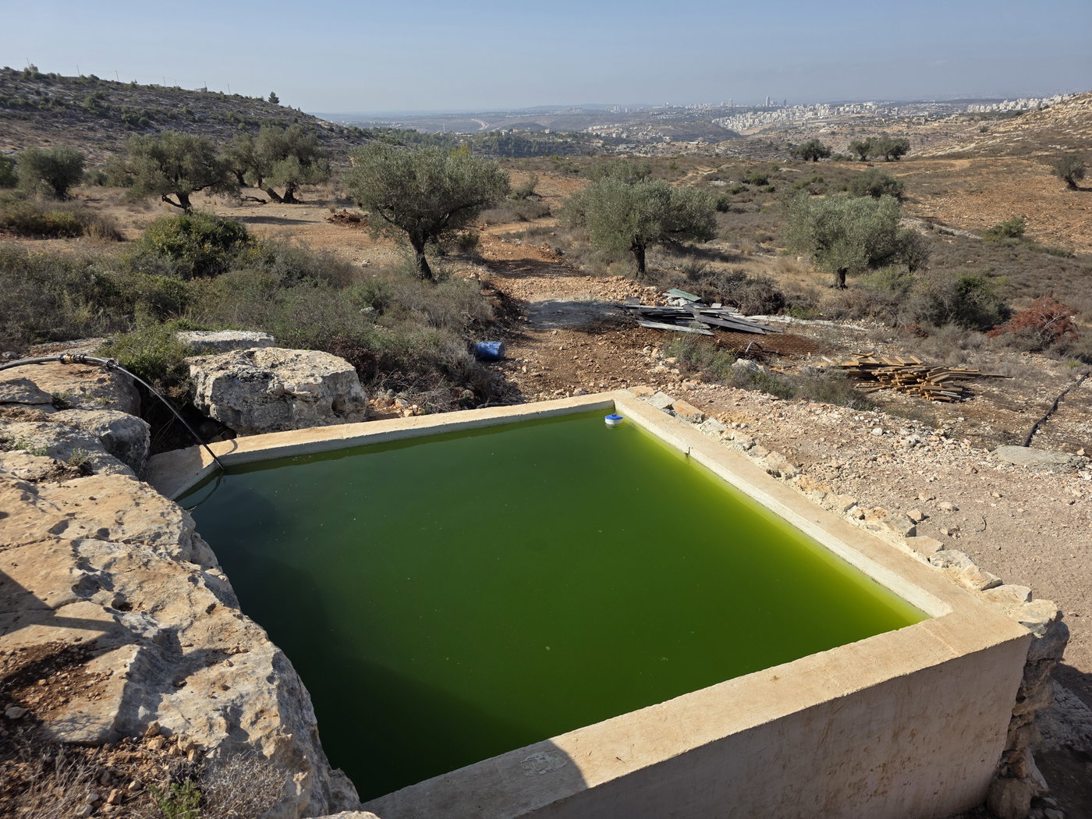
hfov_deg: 73.9
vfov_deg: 58.9
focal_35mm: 23
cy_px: 410
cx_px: 546
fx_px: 726
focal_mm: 6.3
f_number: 1.7
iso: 80
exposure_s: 1/6355
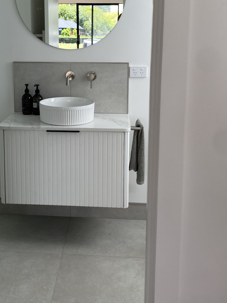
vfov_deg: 42.2
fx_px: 385
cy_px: 96
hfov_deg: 32.6
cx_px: 78
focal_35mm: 44
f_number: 1.8
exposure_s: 1/246
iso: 32
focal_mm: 4.25
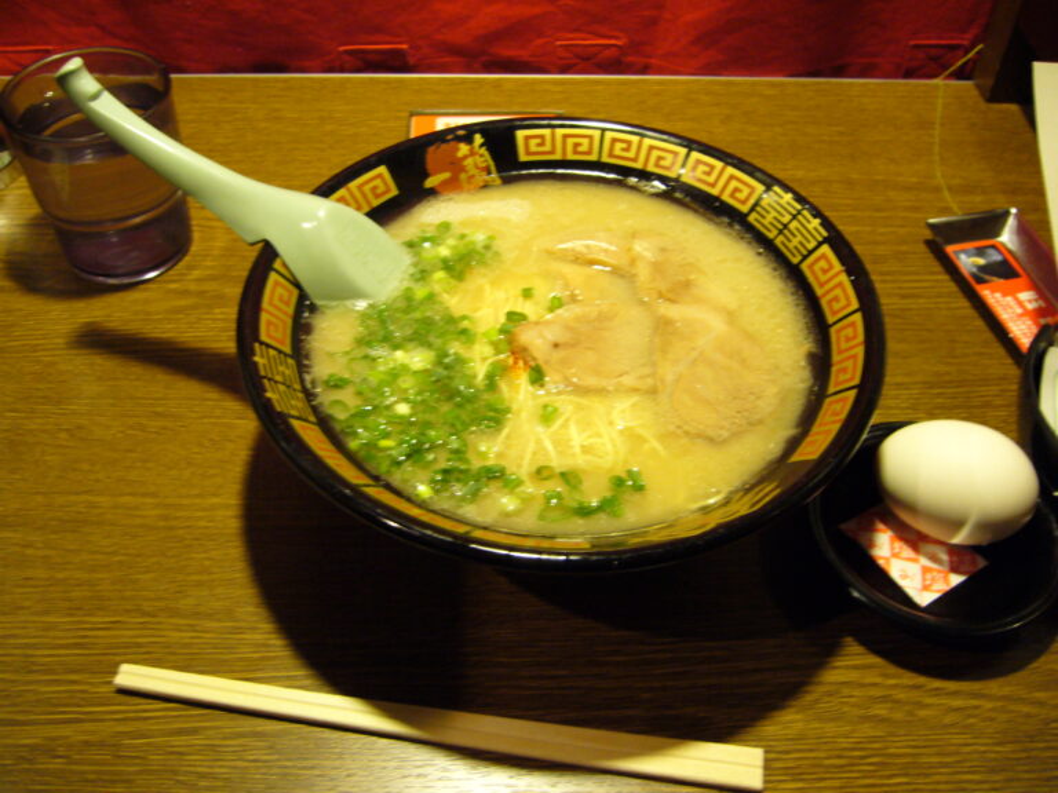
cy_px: 396
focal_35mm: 35
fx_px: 1070
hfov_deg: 52.6
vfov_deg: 40.7
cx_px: 529
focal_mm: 5.8
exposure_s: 1/4
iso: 200
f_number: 2.8
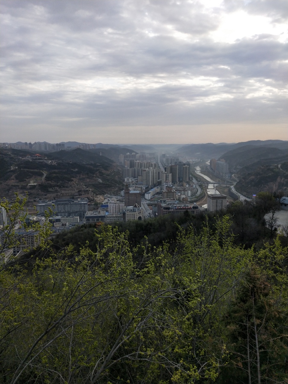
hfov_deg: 58.9
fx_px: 255
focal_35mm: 23
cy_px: 192
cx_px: 144
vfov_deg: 73.9
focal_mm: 3.99
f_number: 1.7
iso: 52
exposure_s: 1/988
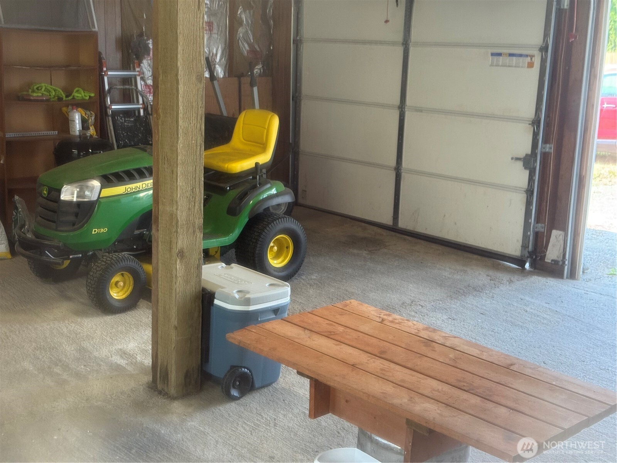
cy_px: 232
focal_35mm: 48
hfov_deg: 39.7
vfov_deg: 30.3
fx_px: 856
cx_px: 308
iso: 125
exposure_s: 1/120
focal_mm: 6.76
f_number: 1.78
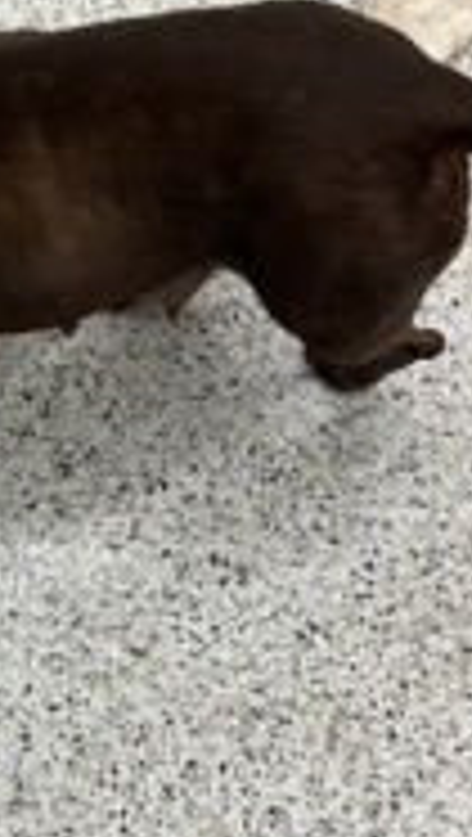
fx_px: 1420
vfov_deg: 32.8
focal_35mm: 64
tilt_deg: -67.0
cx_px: -137
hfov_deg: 17.7
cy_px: 374
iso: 80
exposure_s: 1/120
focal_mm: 5.96
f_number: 1.6
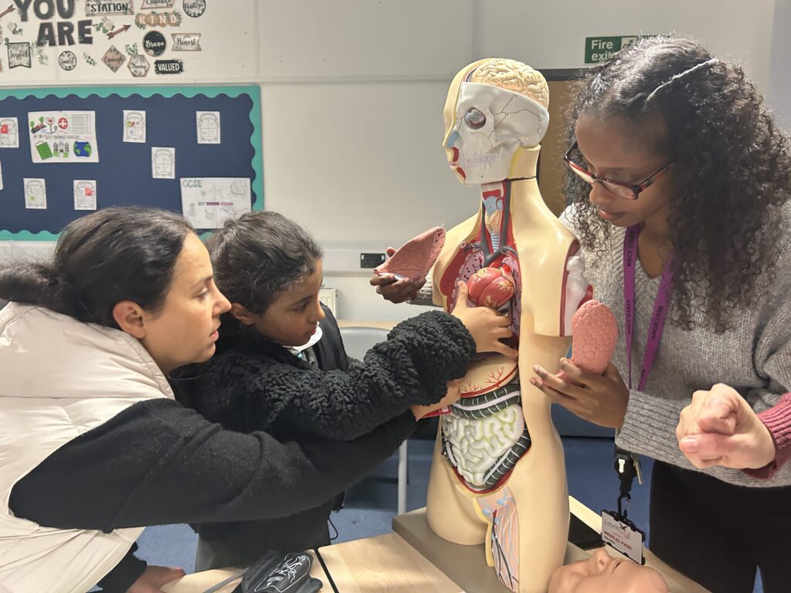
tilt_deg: -9.8
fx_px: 594
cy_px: 296
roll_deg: +0.7
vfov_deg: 53.1
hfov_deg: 67.3
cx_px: 396
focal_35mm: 26
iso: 320
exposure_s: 1/50
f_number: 1.5
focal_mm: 5.7
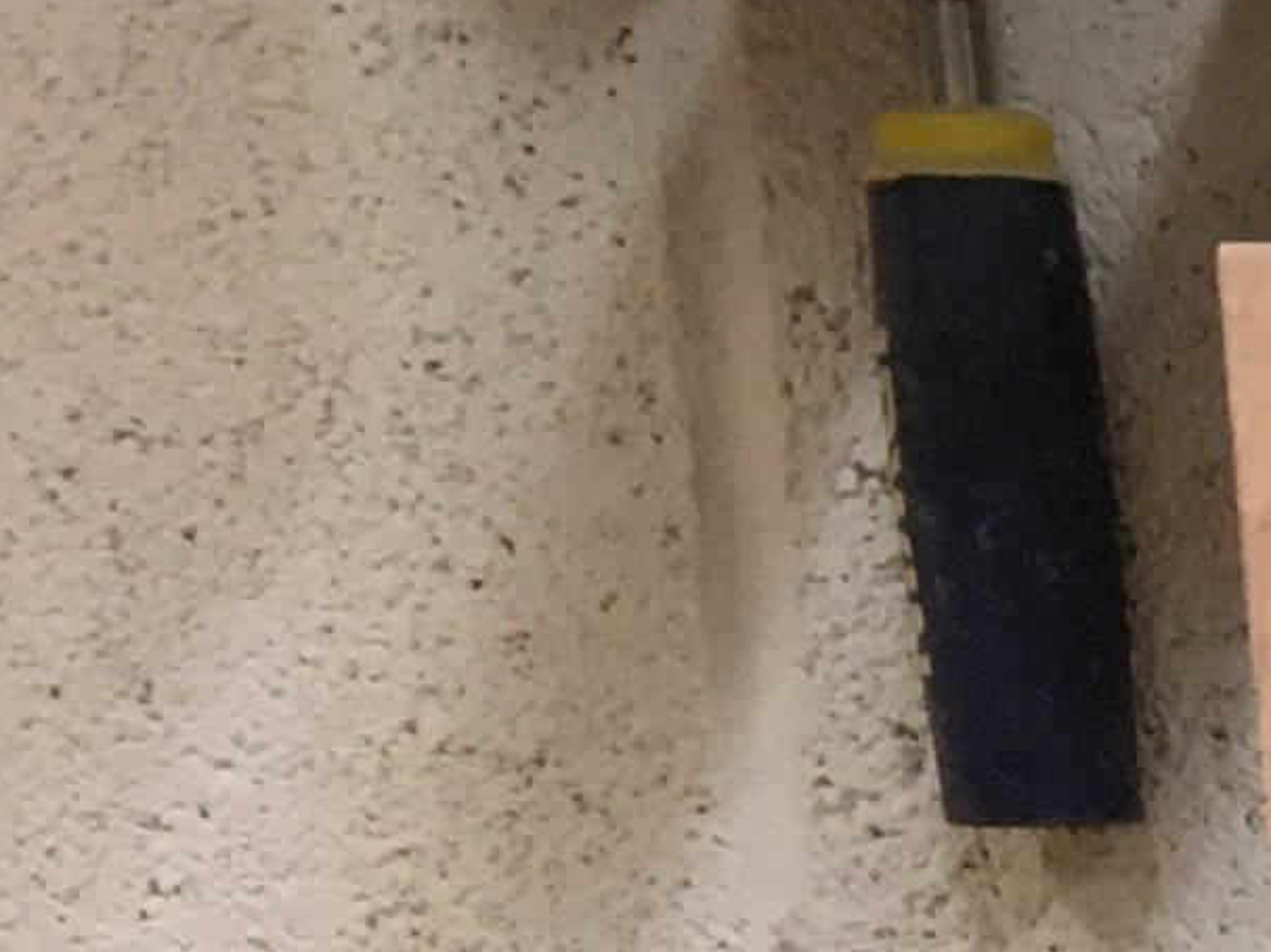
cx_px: 4123
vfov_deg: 6.9
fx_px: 7084
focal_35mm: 193
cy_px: 2848
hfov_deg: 8.3
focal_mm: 4.15
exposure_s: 1/30
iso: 100
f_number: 2.2
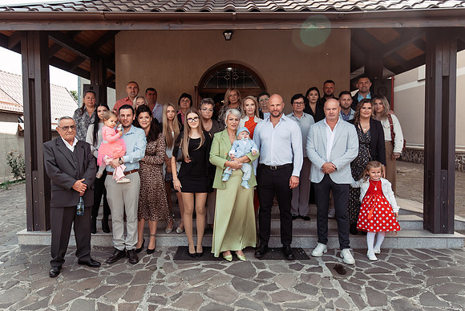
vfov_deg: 48.7
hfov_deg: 68.2
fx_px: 343
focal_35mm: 27
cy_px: 156
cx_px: 218
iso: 320
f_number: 5
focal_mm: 25
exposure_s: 1/320
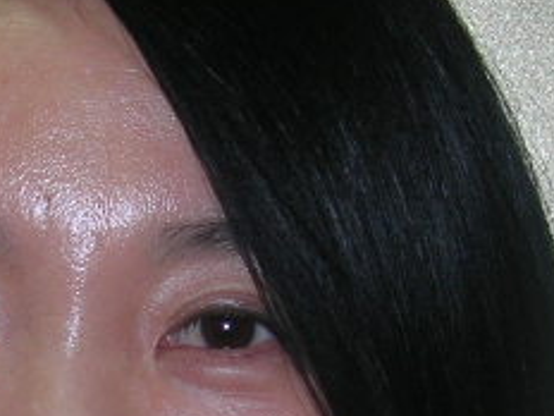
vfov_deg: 8.6
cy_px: 619
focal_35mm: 168
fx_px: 2689
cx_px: 48
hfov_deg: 11.7
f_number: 2.8
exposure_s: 1/60.1
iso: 64
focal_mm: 7.8
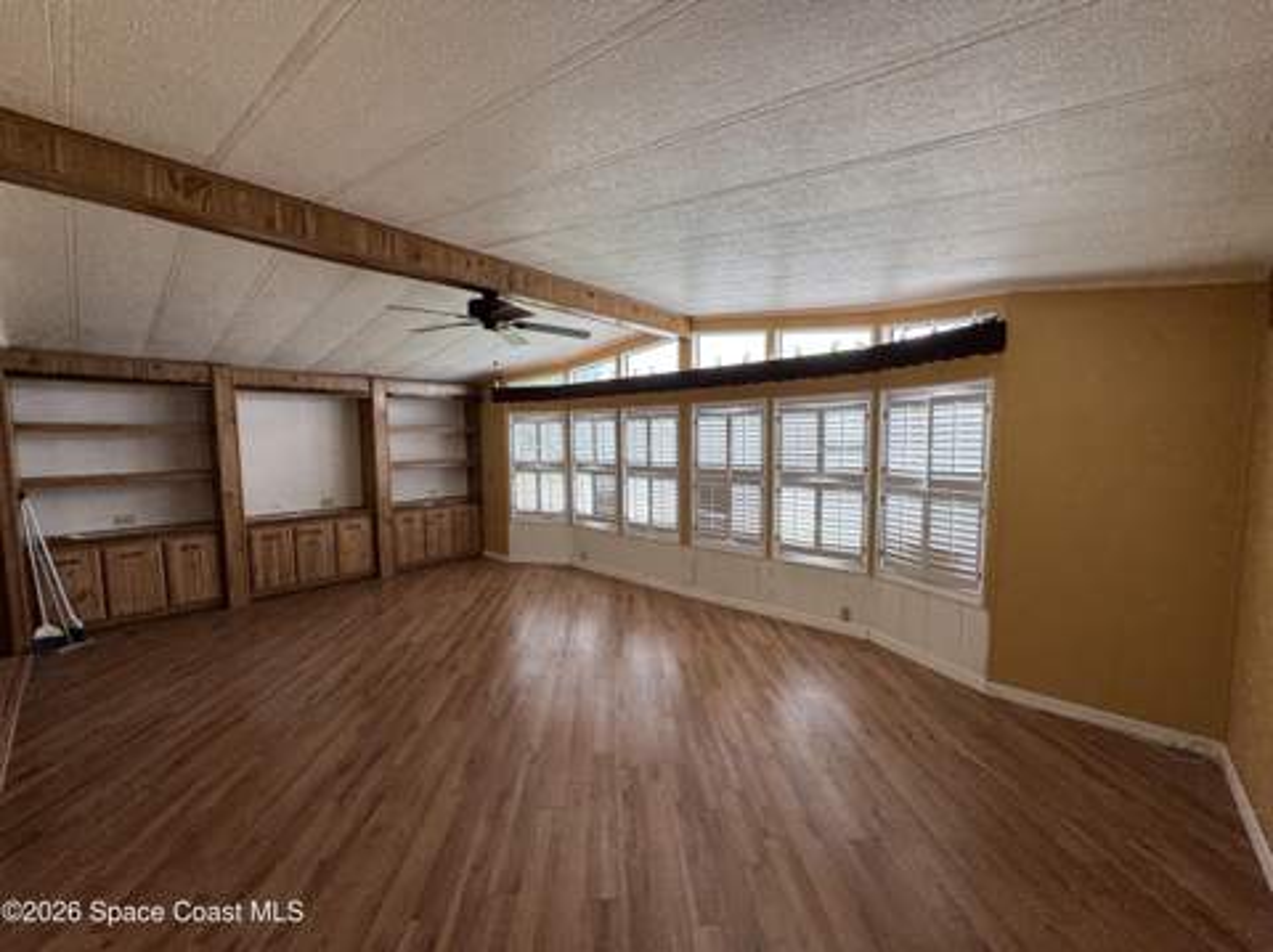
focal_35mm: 14
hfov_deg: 102.1
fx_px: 514
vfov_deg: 85.6
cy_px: 476
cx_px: 636
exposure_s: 1/99
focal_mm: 2.22
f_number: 2.2
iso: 80
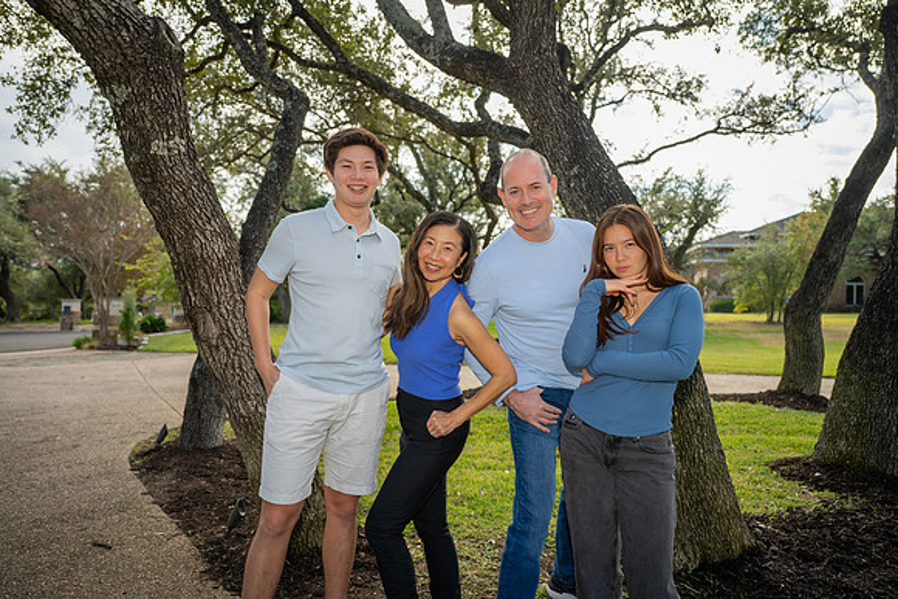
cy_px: 300
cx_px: 449
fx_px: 636
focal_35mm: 26
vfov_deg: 50.4
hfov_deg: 70.4
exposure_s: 1/640
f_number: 2.8
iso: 100
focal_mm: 25.5
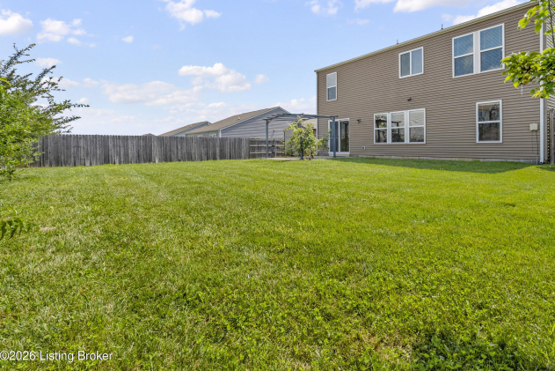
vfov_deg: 64.2
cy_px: 155
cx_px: 328
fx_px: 293
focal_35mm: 19
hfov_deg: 86.0
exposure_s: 1/500
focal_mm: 16
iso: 400
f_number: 11
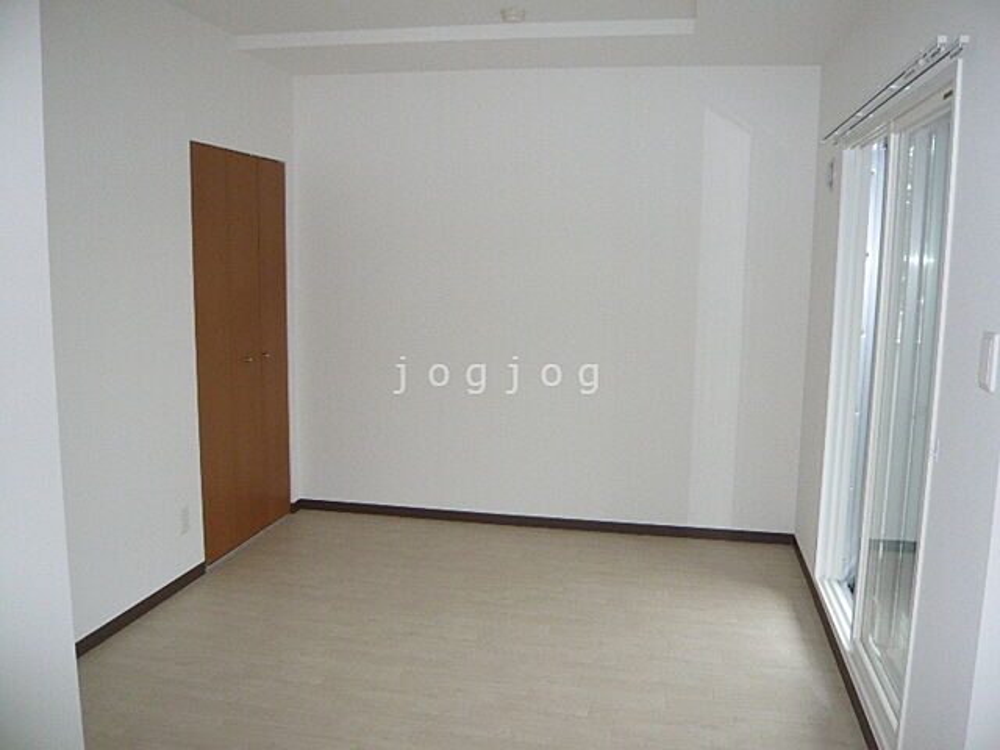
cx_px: 500
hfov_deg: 63.4
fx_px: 809
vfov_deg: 49.7
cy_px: 375
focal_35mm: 28
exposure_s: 1/30
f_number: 2.8
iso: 160
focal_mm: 4.6
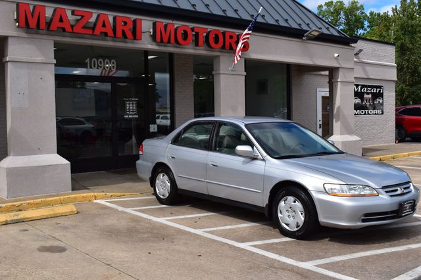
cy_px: 140
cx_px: 210
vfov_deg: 33.0
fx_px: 473
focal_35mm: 40
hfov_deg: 47.9
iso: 250
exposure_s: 1/500
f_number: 11
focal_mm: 27
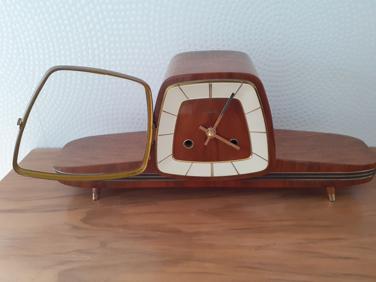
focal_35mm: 28
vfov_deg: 49.7
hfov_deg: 63.4
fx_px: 304
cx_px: 191
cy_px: 143
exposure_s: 1/50
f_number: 1.9
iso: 160
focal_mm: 3.6
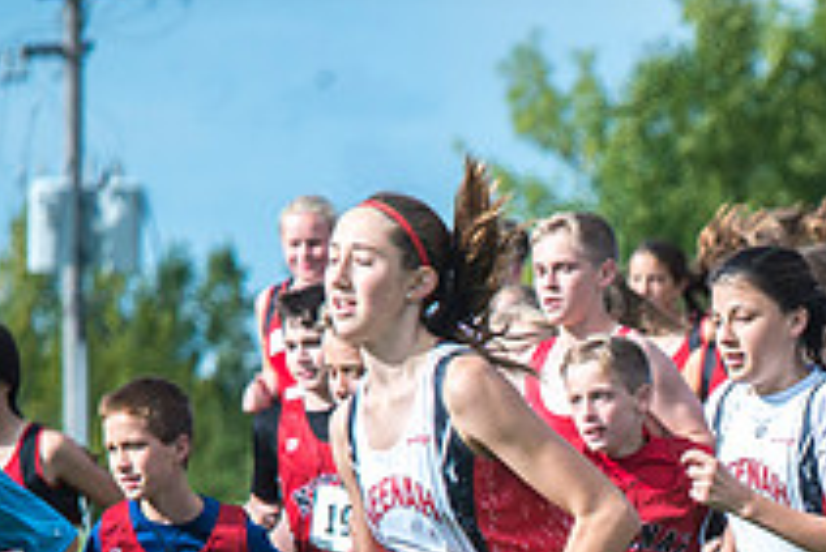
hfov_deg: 3.1
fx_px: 15130
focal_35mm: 659
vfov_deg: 2.1
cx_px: 979
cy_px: 734
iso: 1000
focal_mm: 240
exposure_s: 1/3200
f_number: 8
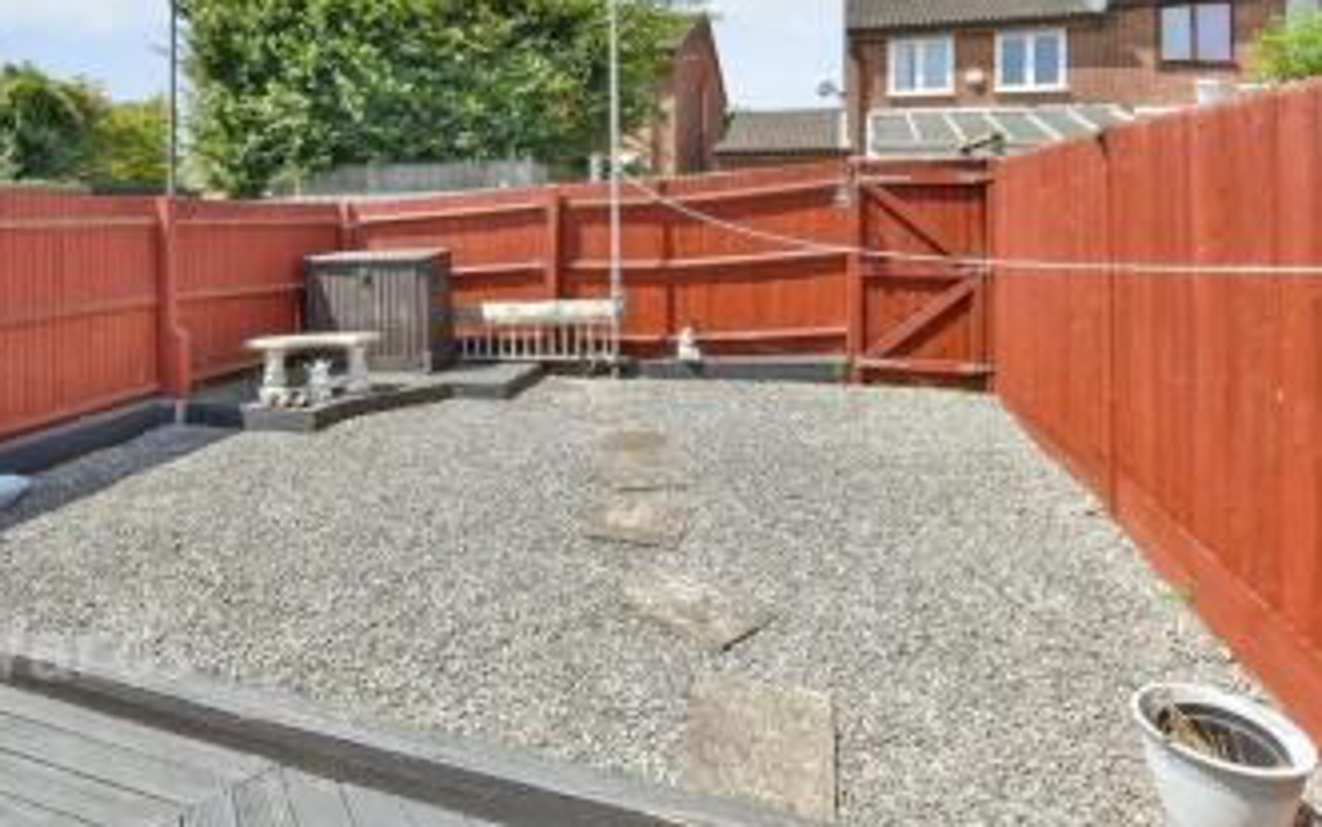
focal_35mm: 22
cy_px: 214
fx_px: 793
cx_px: 487
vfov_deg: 52.8
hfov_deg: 78.1
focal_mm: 10
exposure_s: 1/400
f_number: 10
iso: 500
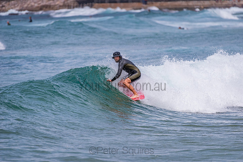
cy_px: 81
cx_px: 122
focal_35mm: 500
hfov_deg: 4.1
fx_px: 3376
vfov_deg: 2.8
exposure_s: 1/1250
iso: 500
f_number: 5.6
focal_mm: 500
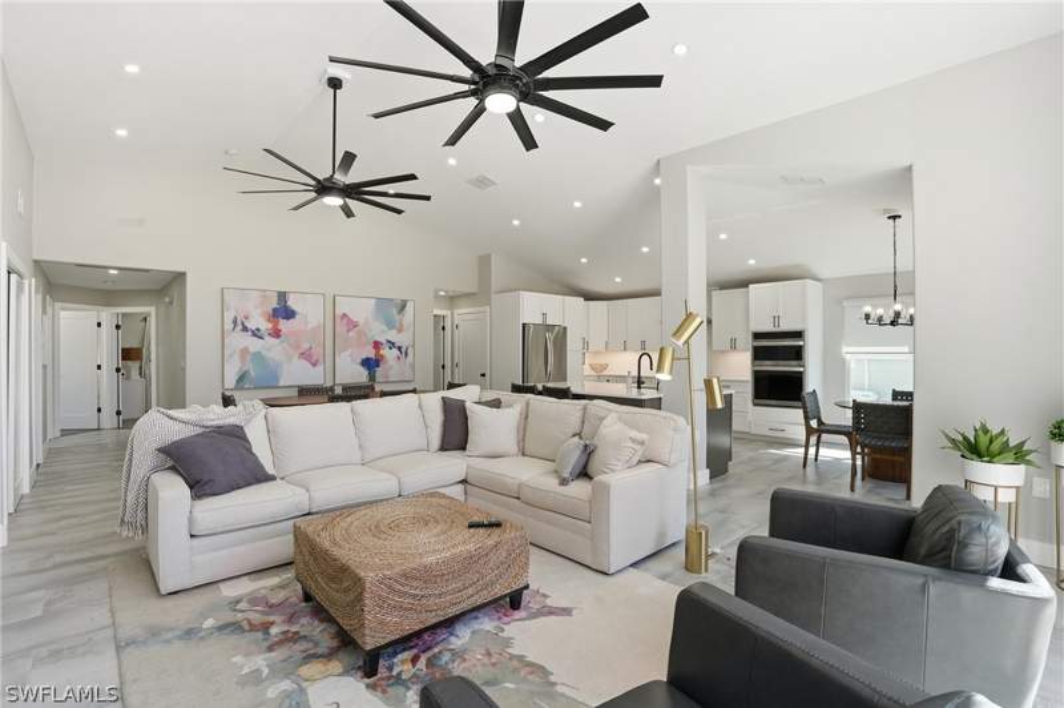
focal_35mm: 16
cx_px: 532
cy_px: 354
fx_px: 472
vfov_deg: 73.6
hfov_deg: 96.8
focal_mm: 16
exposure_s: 1/160
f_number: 9
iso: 250
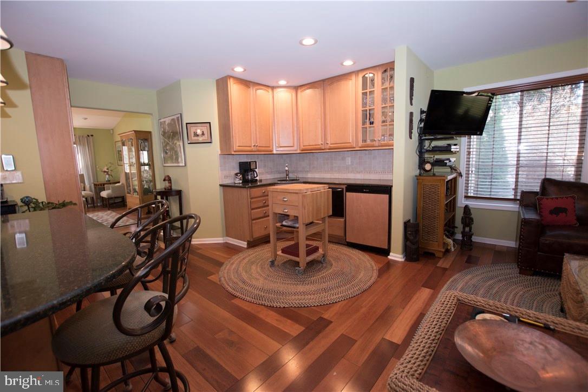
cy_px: 196
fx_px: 245
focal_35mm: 15
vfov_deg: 77.3
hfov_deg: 100.4
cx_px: 294
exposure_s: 1/80
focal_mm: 10
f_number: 4.5
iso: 800
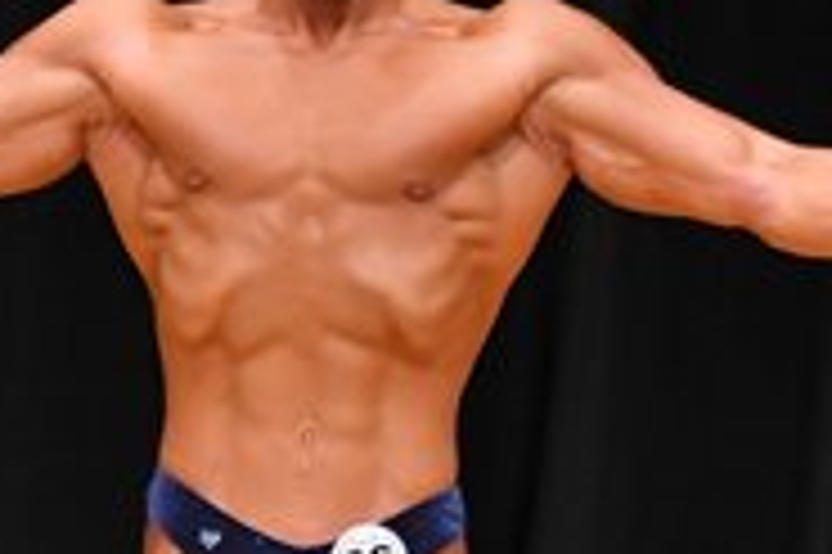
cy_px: 513
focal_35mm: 1004
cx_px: 416
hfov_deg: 2.1
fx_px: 23182
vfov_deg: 1.4
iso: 4000
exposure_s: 1/400
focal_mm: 160
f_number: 5.6
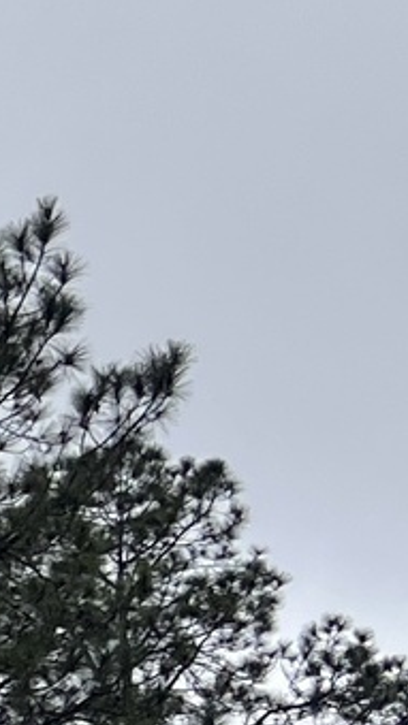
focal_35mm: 192
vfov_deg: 10.8
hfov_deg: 5.3
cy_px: 1066
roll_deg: +0.4
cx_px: -1433
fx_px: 3696
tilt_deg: +12.3
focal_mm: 5.7
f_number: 1.5
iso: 50
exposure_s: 1/4115
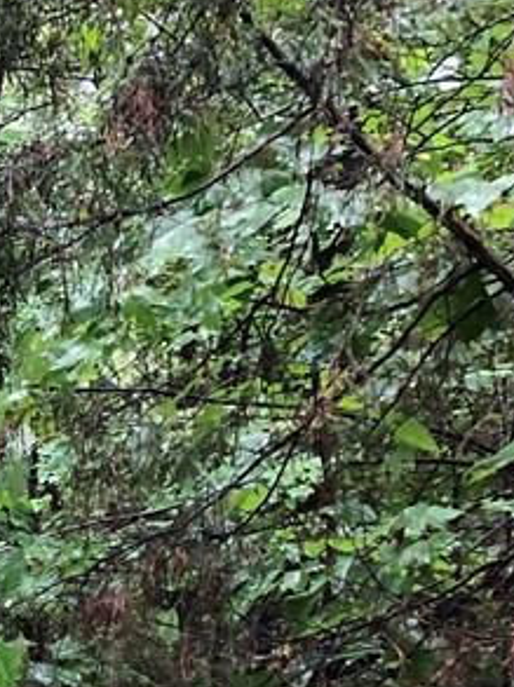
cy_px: 734
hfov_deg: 12.7
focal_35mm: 98
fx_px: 1944
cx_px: -596
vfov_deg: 19.3
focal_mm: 4
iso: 64
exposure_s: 1/15
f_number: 1.8
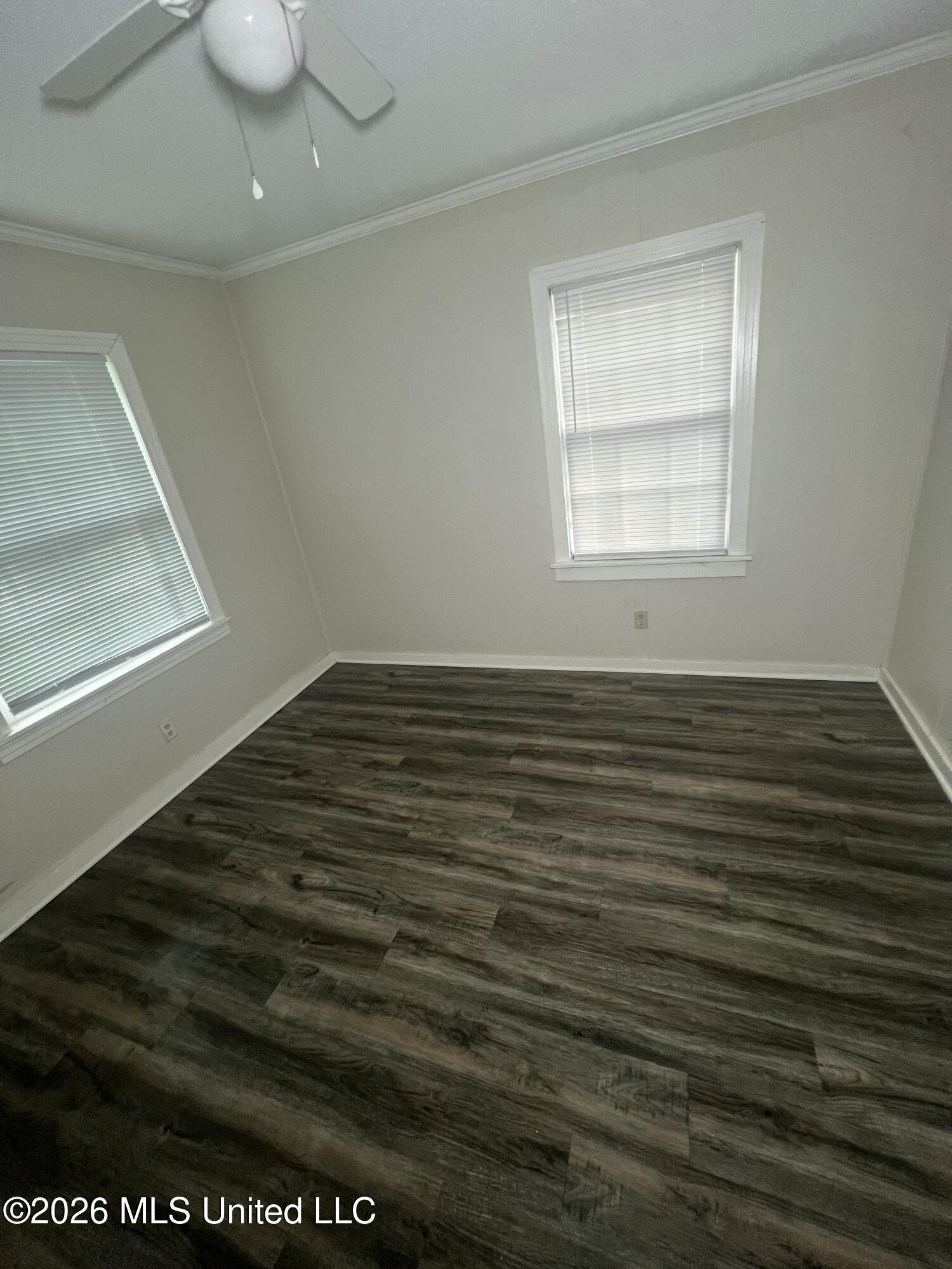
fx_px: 477
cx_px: 476
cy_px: 634
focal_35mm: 13
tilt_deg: -23.2
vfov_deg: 106.2
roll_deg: +11.0
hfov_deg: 89.9
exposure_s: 1/99
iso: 250
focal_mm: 1.57
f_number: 1.8
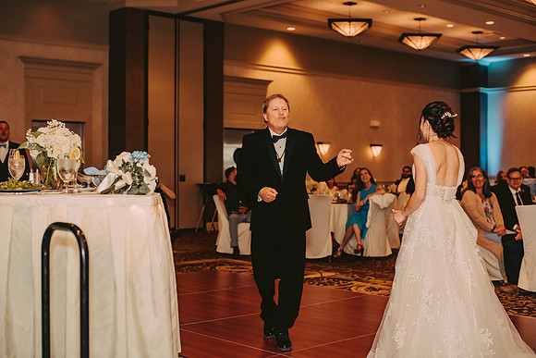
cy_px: 179
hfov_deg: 39.6
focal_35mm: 50
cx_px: 268
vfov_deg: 27.0
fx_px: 745
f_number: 2.5
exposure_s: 1/125
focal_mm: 50
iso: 800
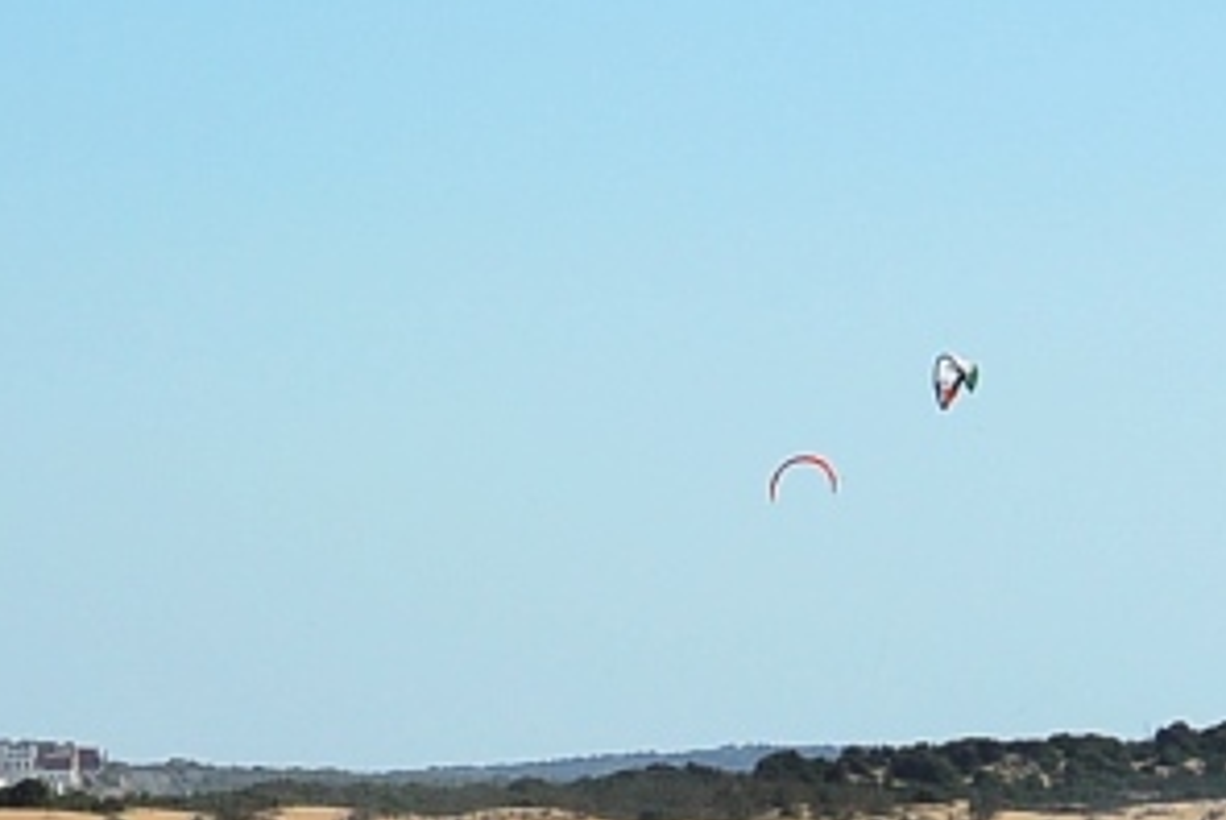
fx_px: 8727
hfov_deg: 8.0
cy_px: 151
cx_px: -207
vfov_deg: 5.4
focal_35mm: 256
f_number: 5.6
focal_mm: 27.5
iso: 100
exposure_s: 1/800
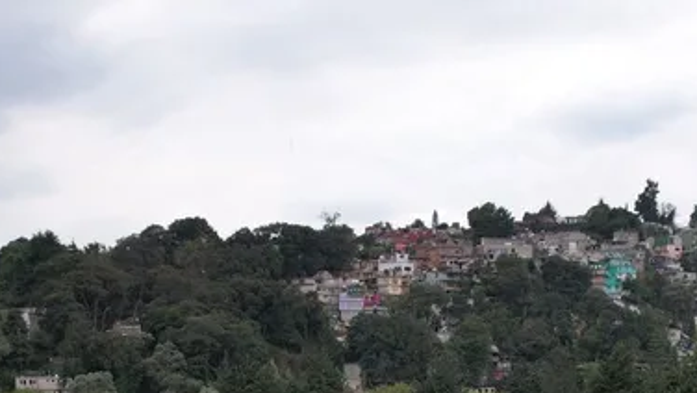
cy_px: 492
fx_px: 906
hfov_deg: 42.1
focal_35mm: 49
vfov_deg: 22.3
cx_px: 373
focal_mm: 8.38
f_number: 2.8
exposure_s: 1/120
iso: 100
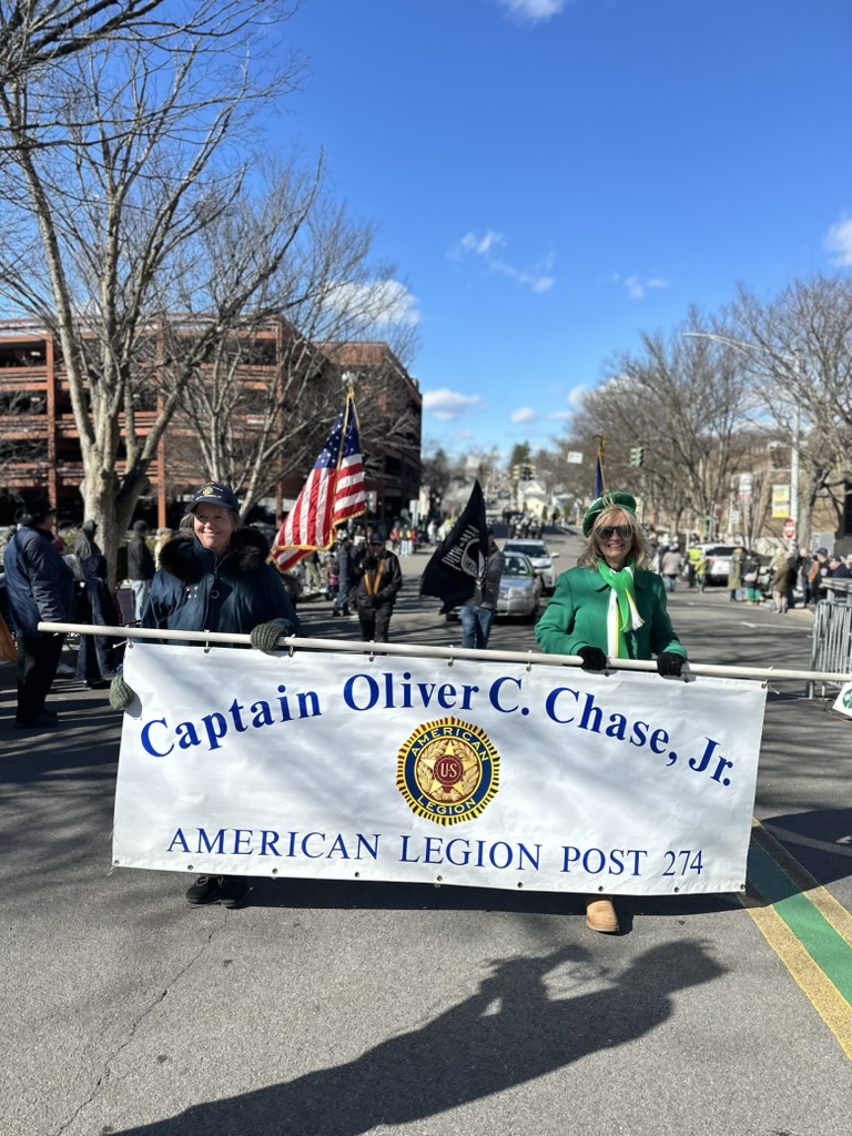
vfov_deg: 71.6
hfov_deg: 56.8
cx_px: 426
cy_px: 568
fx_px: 788
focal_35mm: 24
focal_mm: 6.86
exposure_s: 1/3717
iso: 80
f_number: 1.78
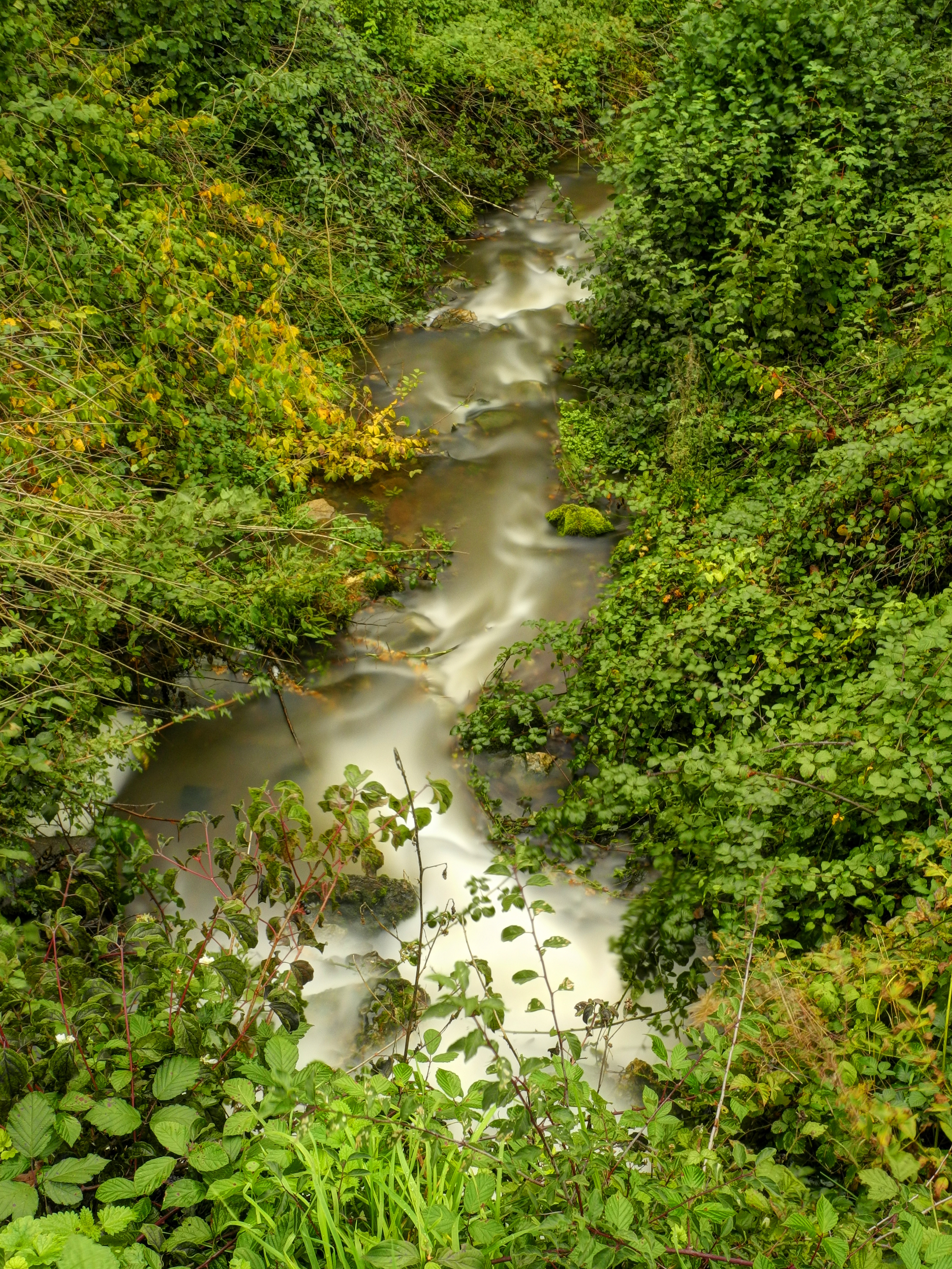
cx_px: 476
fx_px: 1503
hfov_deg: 35.1
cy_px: 634
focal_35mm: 41
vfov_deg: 45.8
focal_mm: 8.8
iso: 100
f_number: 6.3
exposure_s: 60
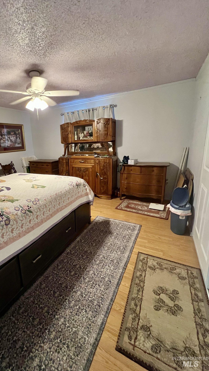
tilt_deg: -12.8
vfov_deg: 103.0
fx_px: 148
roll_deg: +2.7
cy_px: 180
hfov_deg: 67.8
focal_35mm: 15
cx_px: 64
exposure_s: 1/60
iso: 500
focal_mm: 1.57
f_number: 1.8
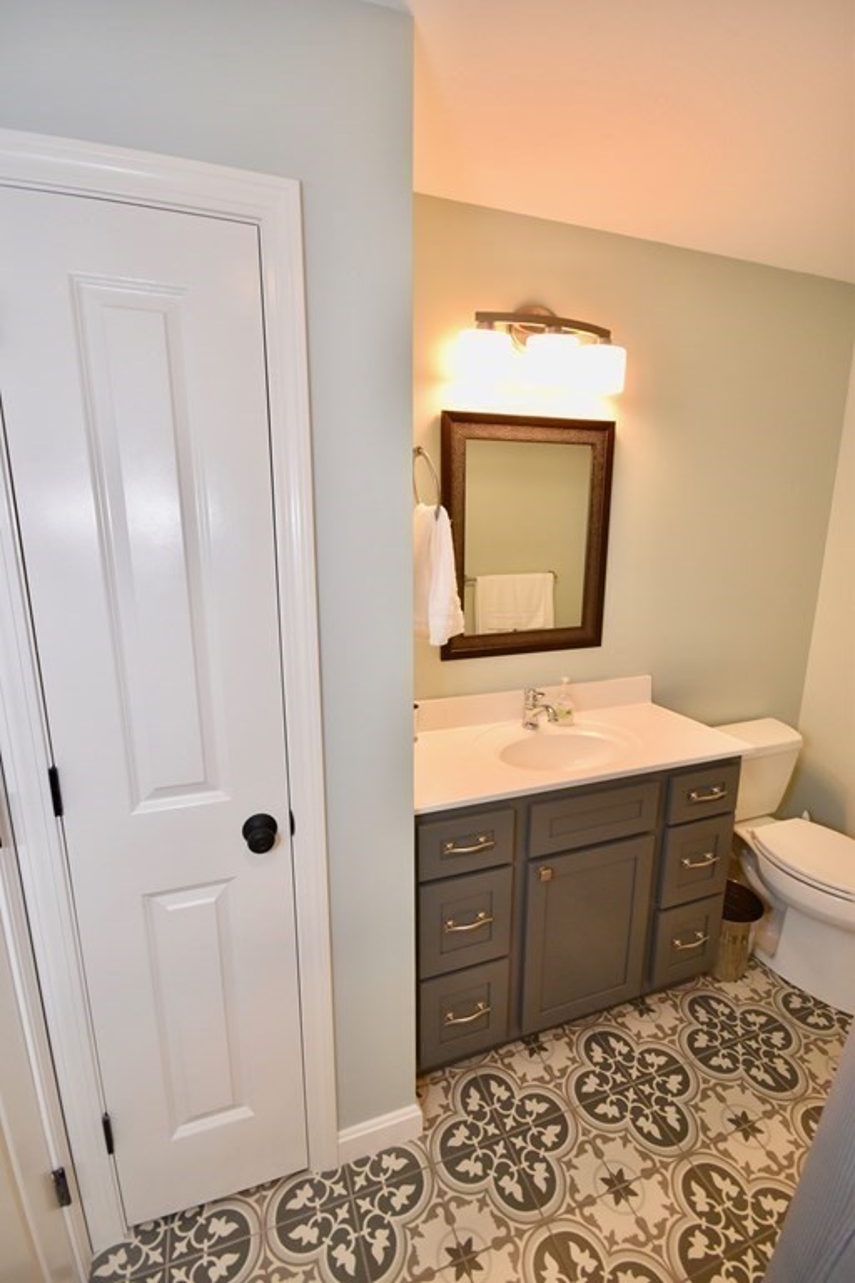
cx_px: 428
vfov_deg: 100.4
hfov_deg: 77.3
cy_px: 642
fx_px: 534
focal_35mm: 15
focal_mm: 10
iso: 800
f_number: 5.6
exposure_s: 1/125
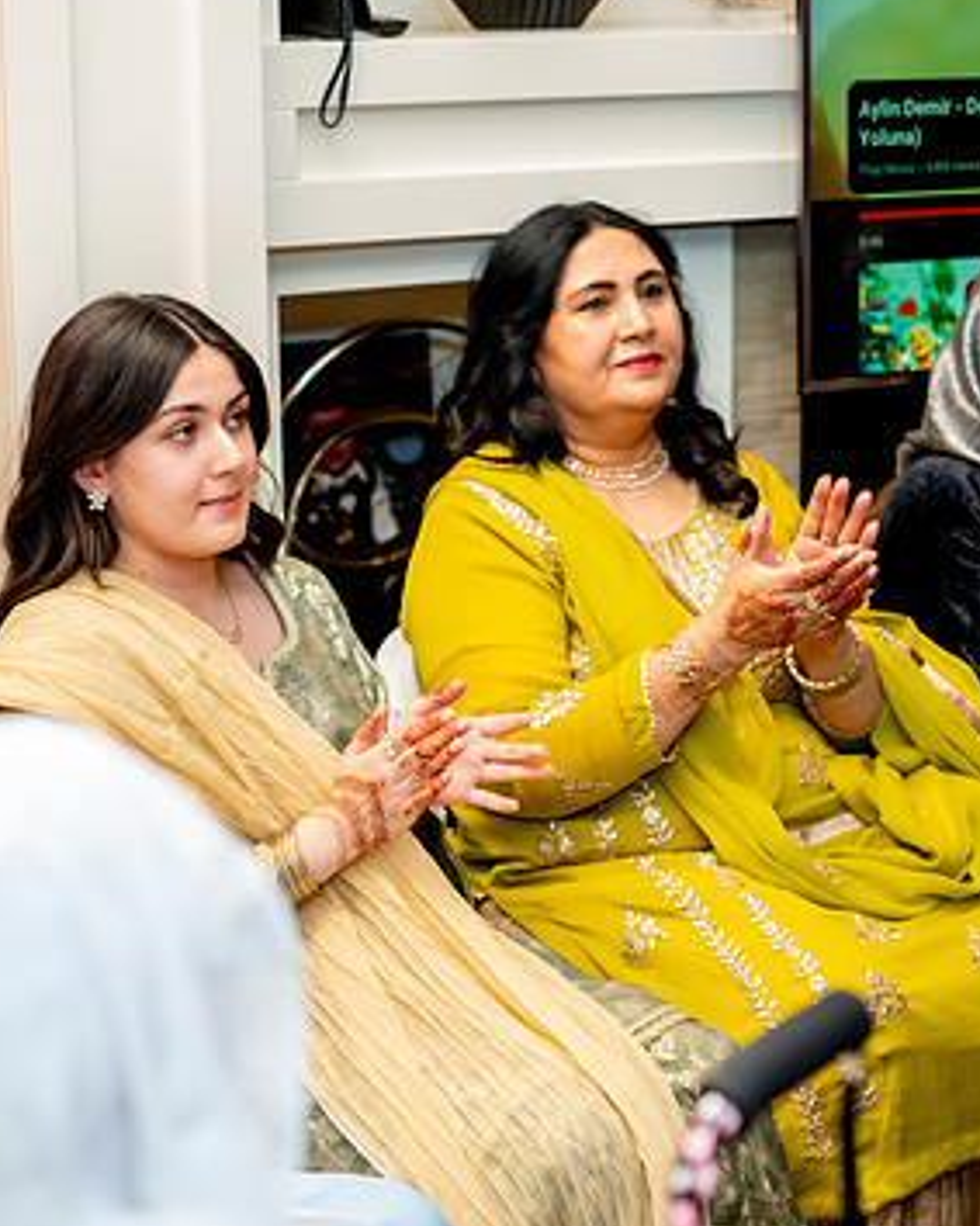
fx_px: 2793
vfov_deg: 24.8
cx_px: 502
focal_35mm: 77
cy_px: 622
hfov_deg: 19.9
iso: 800
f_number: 2
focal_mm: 50
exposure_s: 1/200
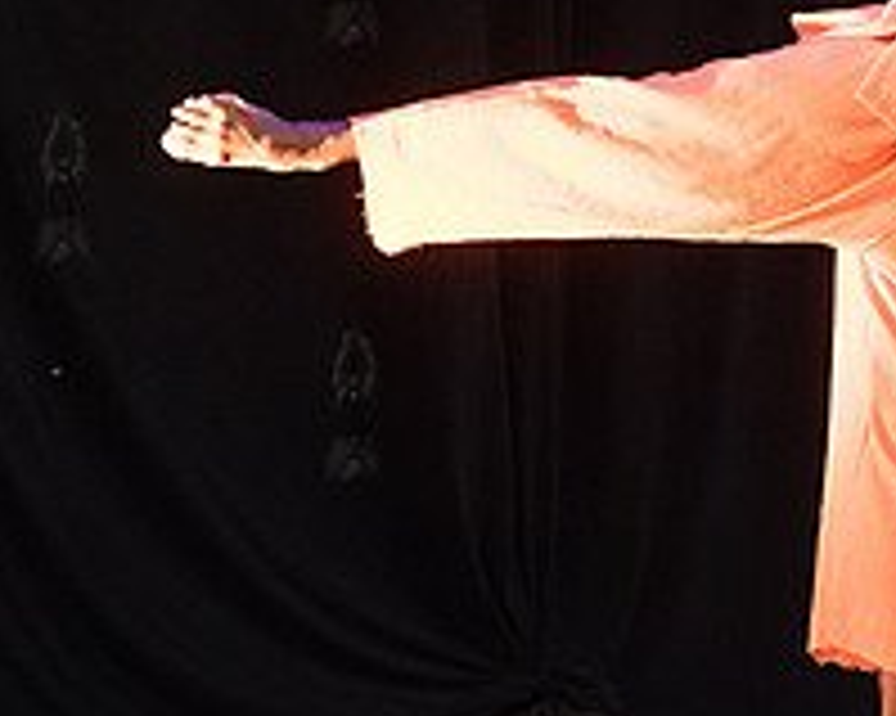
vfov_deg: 10.1
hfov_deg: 12.4
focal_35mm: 153
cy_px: 182
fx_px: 4055
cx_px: 932
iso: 4000
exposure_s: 1/400
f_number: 2.8
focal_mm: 56
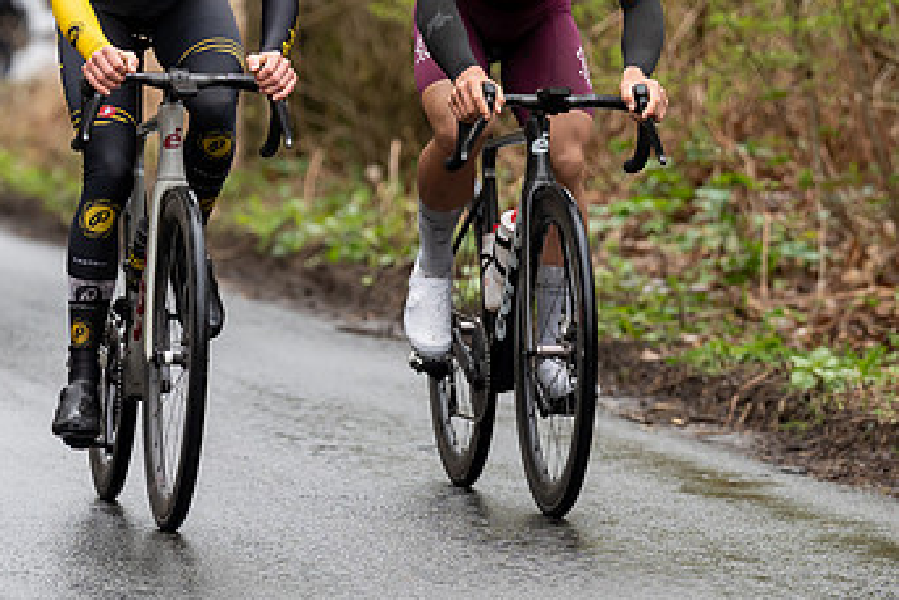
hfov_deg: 5.5
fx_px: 9418
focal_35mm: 377
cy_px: -66
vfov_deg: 3.6
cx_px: 306
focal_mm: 162
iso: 800
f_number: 3.5
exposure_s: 1/1000
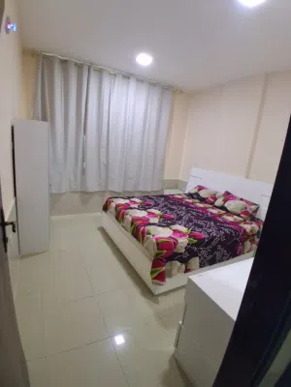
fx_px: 191
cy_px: 194
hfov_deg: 74.7
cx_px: 146
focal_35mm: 17
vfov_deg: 91.0
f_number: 2.2
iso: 500
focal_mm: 1.4
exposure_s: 1/33
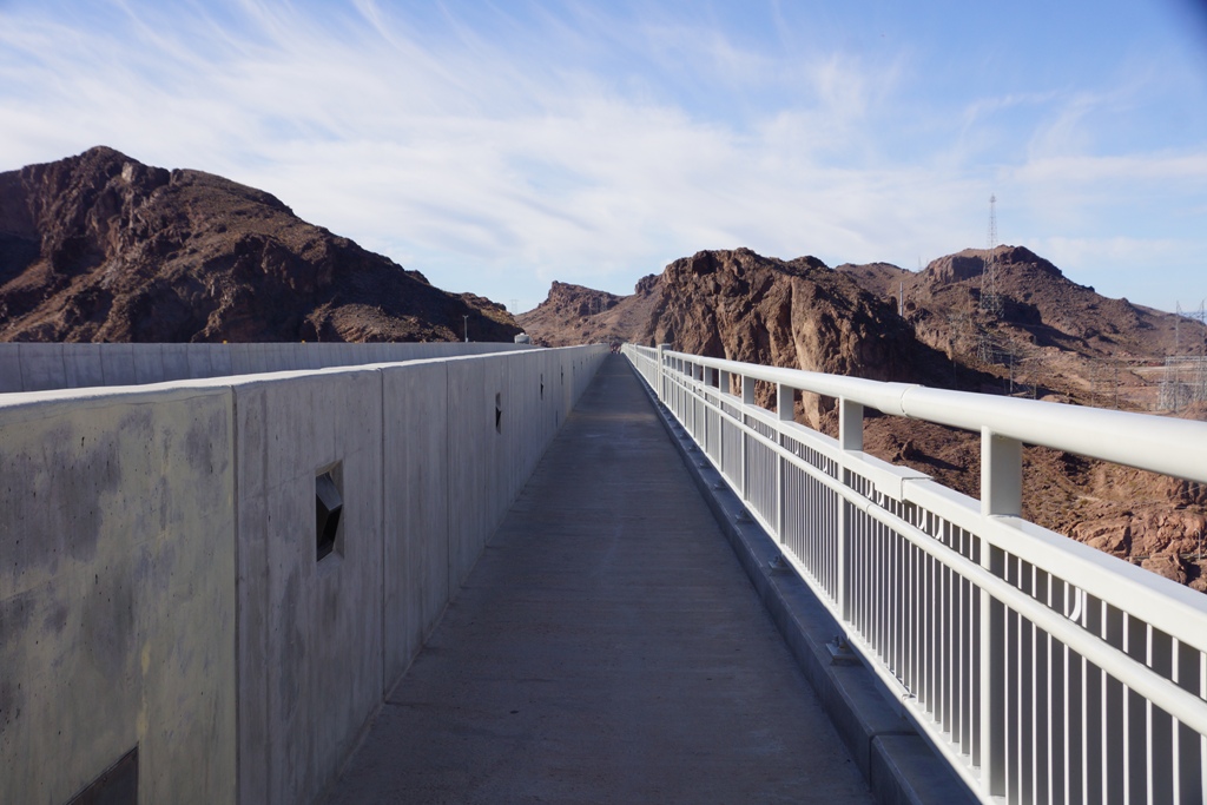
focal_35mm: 39
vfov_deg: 34.2
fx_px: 1308
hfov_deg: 49.5
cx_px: 604
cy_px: 402
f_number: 9
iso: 100
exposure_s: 1/100
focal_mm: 26
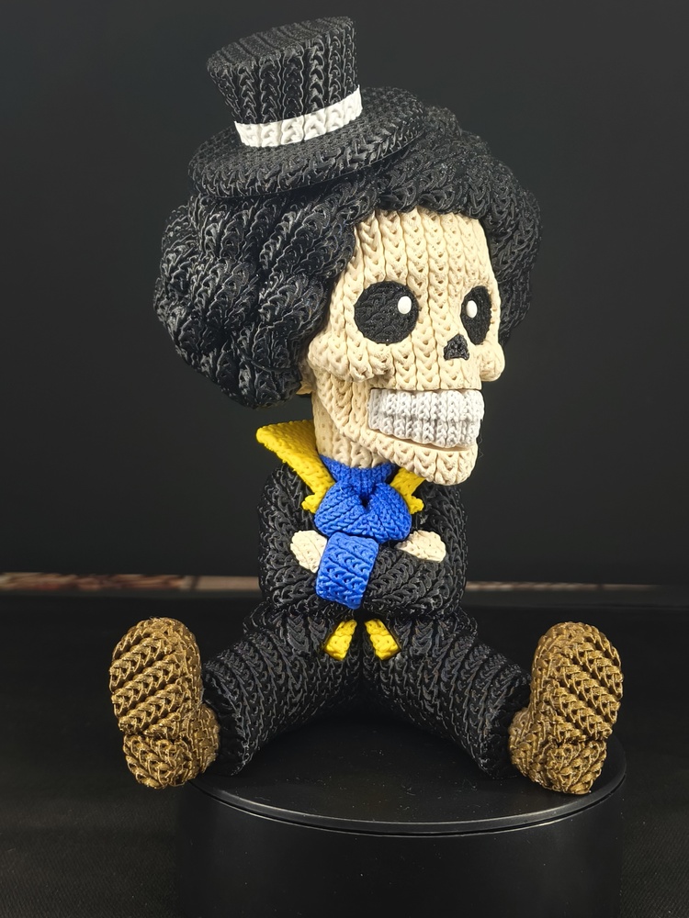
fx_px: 1327
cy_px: 459
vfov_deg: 38.2
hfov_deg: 29.1
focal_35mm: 50
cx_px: 344
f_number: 1.7
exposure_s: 1/25
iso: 640
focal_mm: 5.35
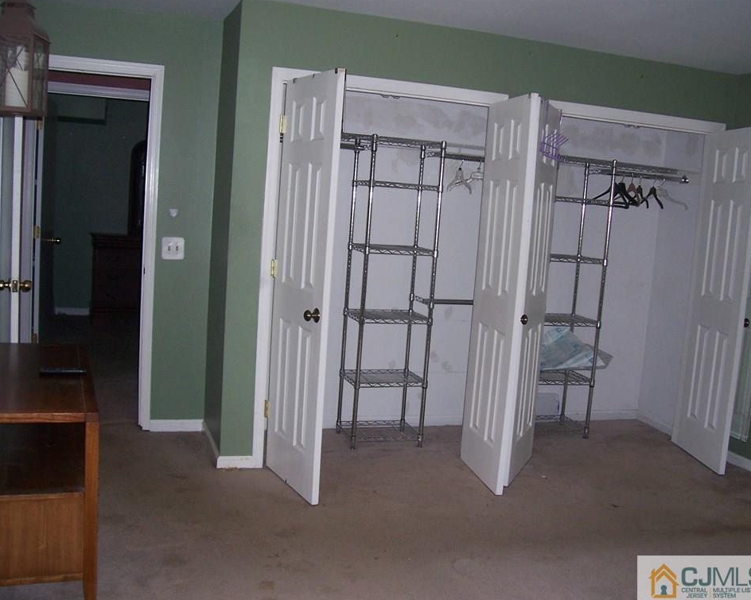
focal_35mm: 36
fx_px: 800
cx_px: 392
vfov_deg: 41.1
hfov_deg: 50.3
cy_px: 300
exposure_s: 1/60
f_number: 2.7
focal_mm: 5.6
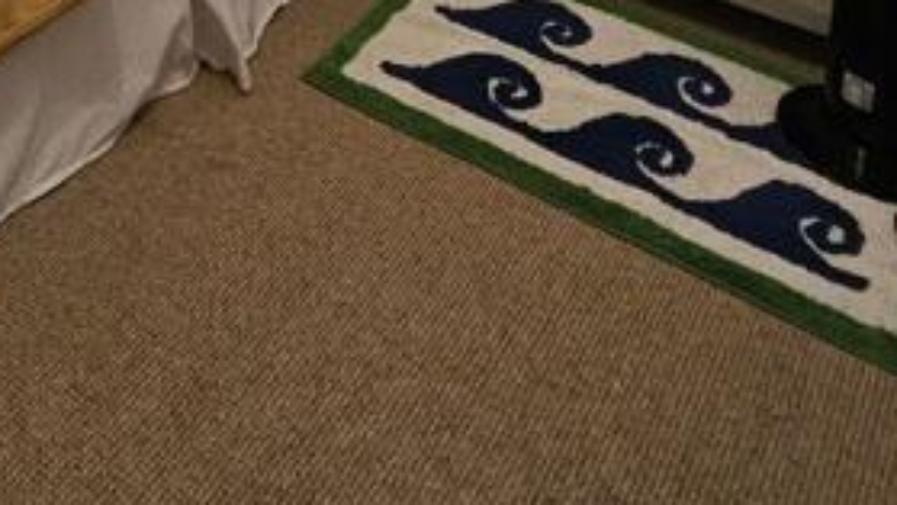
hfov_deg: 37.6
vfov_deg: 16.3
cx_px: 113
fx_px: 1237
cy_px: -569
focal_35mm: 52
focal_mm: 2.2
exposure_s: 1/33.3
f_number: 2.2
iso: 320
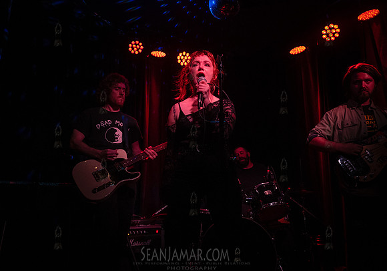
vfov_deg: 49.0
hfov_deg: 65.9
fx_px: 297
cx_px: 170
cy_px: 137
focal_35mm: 27
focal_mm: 24
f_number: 3.5
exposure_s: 1/400
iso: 8000
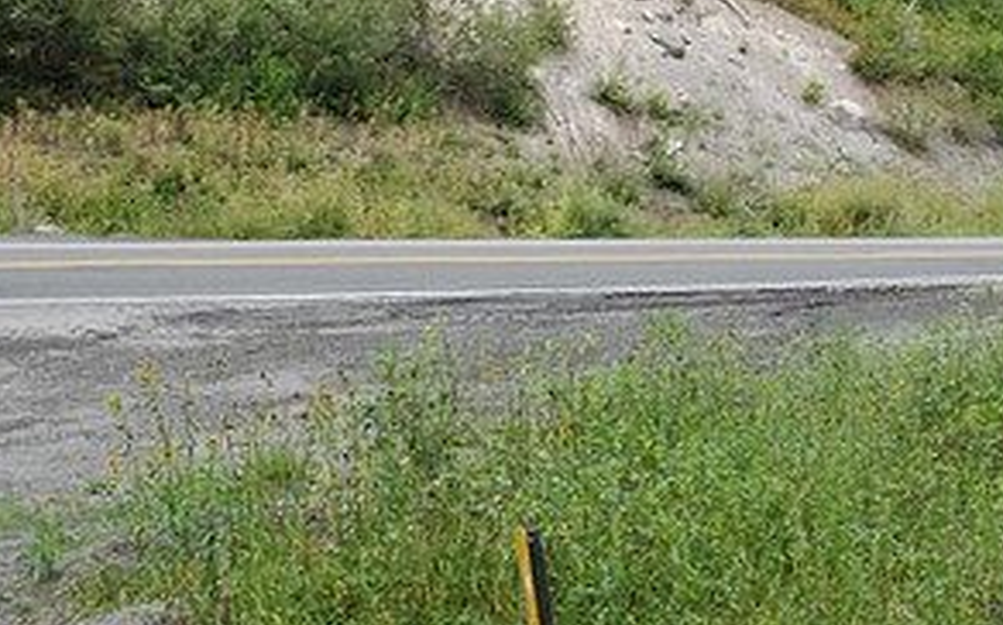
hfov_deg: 30.0
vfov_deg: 19.3
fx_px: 1830
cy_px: 170
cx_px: 787
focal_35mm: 67
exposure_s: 1/1250
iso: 1600
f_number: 4
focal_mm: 22
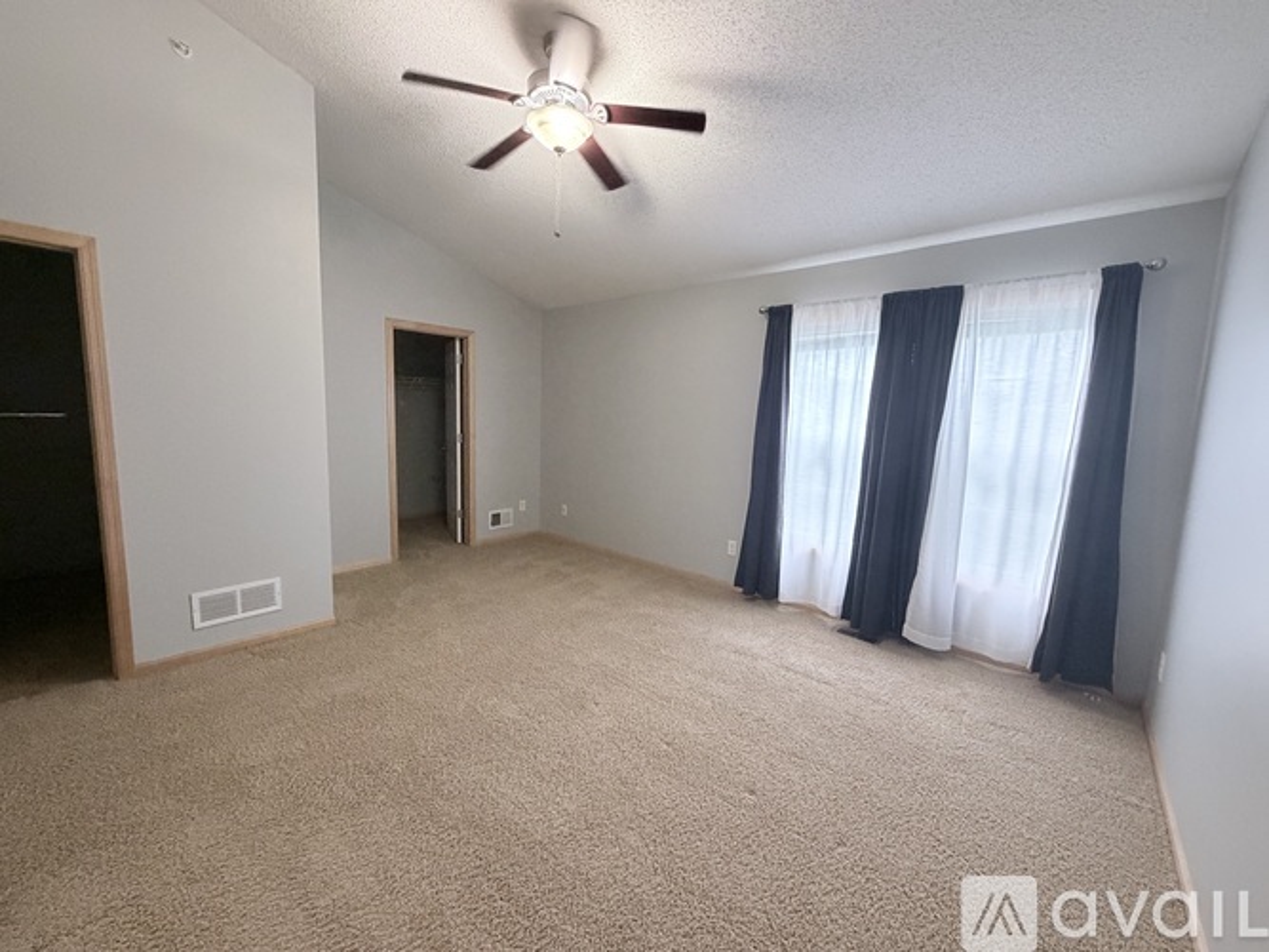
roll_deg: -1.6
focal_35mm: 14
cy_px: 476
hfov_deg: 102.1
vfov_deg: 85.7
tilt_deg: -7.3
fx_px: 513
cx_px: 634
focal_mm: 2.22
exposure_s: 1/60
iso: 500
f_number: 2.2
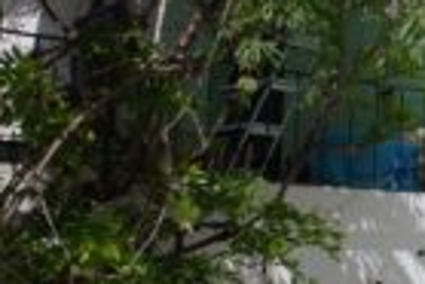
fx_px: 1146
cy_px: 166
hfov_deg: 17.3
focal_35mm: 97
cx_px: 758
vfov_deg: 14.1
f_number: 9
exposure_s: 1/320
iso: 100
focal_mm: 18
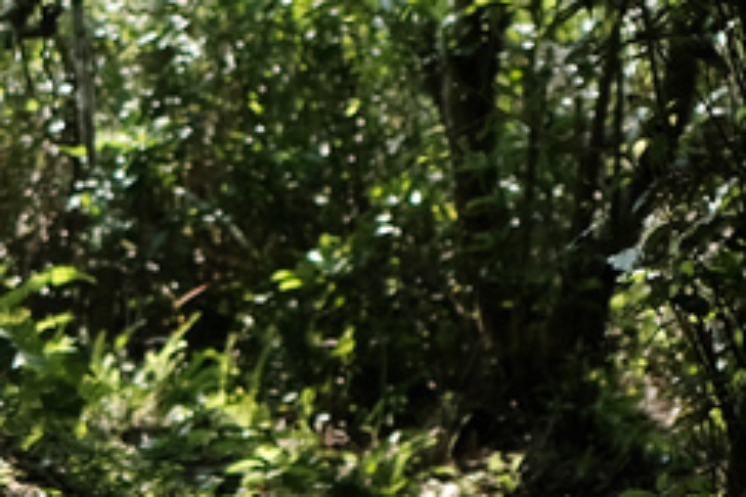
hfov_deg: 13.4
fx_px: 2984
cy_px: 318
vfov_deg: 9.5
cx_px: -384
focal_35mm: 144
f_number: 2
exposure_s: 1/850
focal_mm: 23
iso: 250
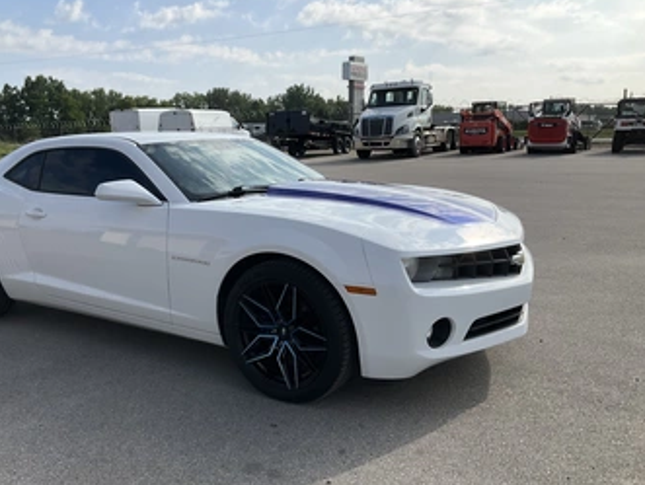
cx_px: 261
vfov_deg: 40.7
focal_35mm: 35
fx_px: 653
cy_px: 263
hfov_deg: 52.3
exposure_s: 1/2427
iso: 25
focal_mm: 3
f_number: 1.8
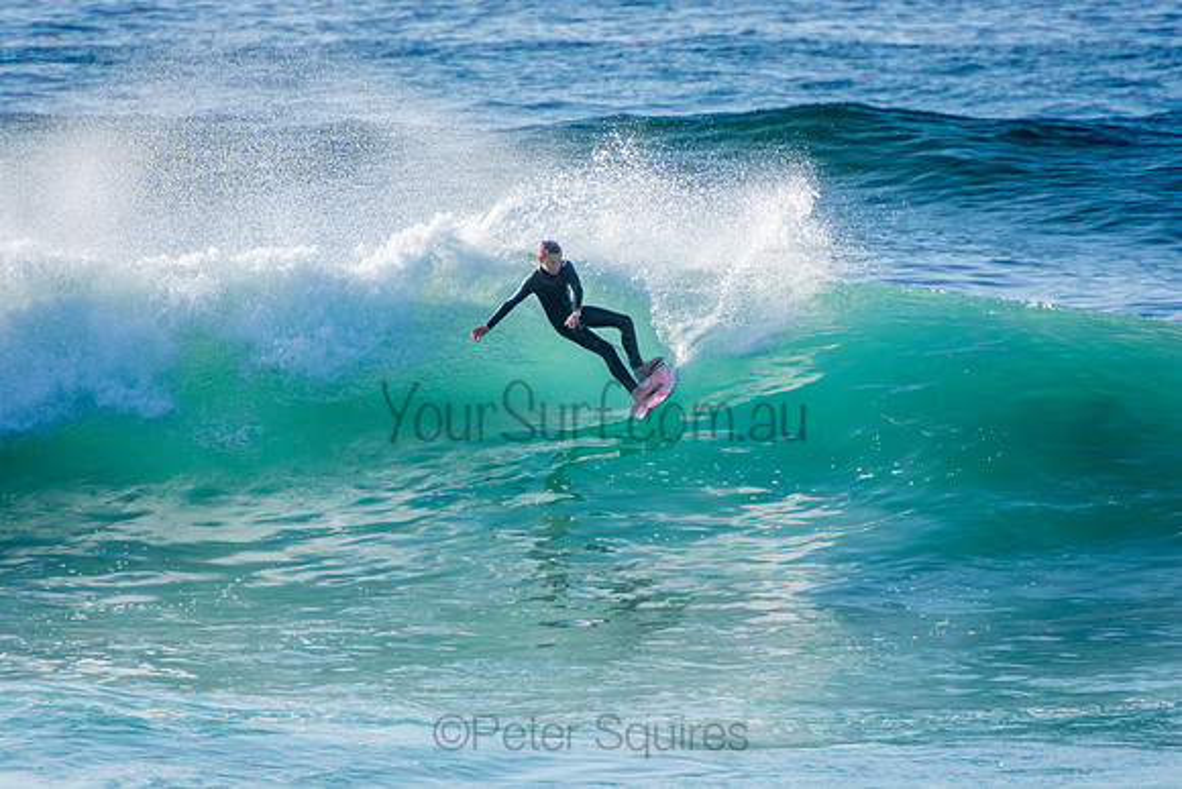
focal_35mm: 600
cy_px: 394
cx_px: 591
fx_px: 19704
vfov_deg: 2.3
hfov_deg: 3.4
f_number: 5.6
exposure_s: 1/2000
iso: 280
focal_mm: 400
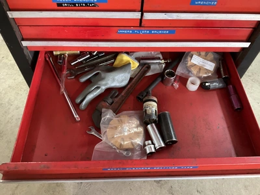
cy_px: 98
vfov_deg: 48.2
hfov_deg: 61.7
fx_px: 218
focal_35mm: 29
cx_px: 130
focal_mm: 3
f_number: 1.8
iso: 320
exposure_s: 1/30
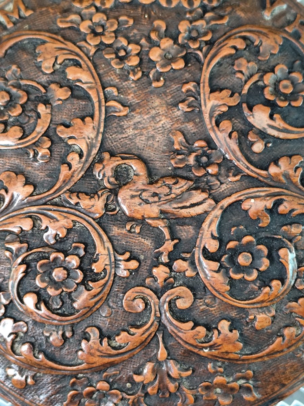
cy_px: 203
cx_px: 152
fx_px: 1089
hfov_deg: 15.9
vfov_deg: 21.1
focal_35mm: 93
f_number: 1.65
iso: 320
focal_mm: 6.14
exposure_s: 1/50
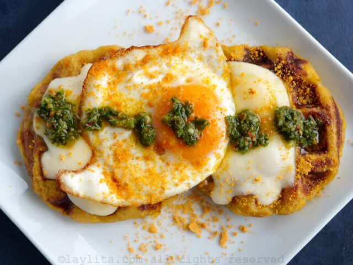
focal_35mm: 54
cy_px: 132
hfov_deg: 35.5
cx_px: 176
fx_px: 551
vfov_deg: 27.0
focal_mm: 27
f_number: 3.6
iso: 320
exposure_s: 1/60
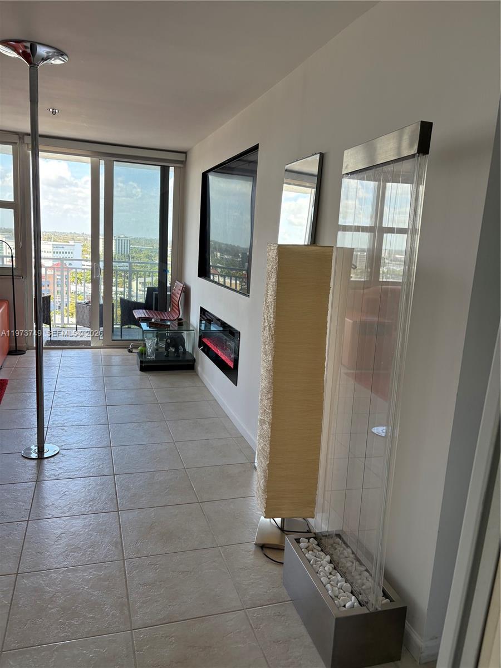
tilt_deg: -7.0
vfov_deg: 67.3
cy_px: 334
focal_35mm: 26
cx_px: 250
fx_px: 502
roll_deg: -3.2
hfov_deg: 53.1
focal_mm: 5.96
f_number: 1.6
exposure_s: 1/252
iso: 64
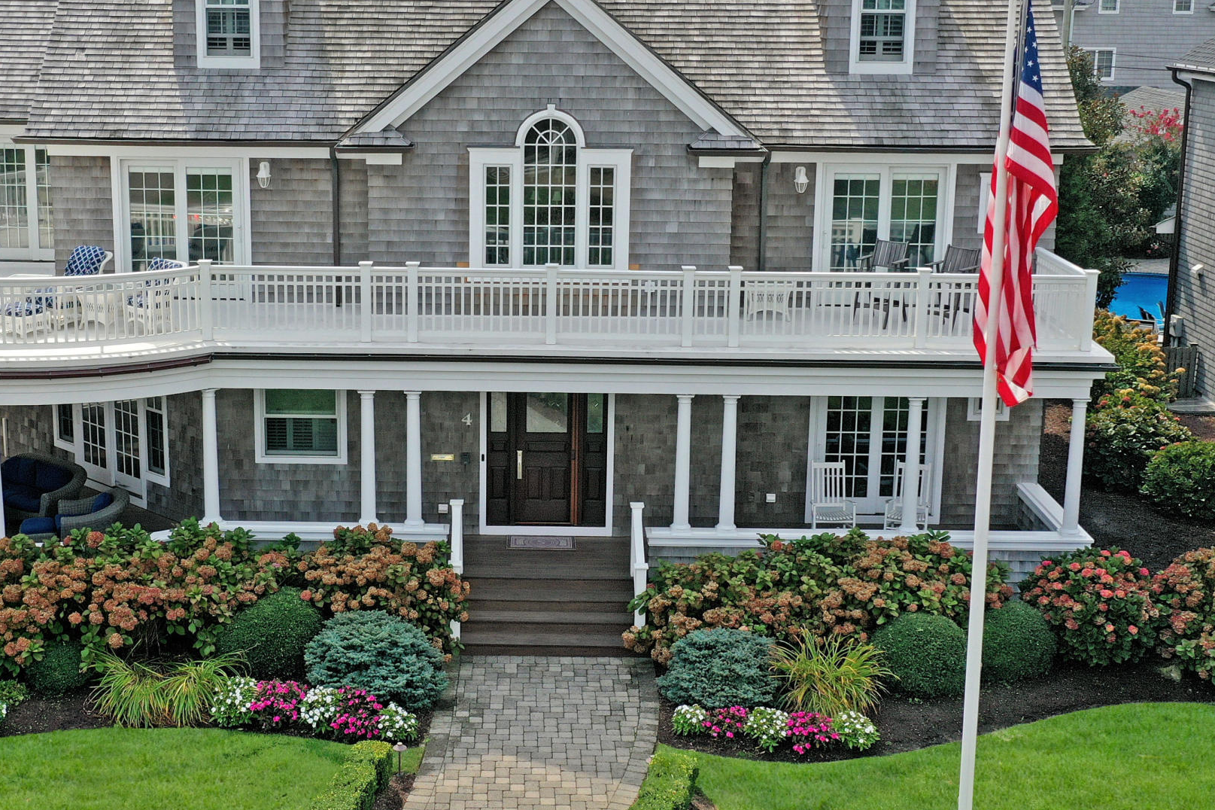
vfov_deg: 26.0
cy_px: 375
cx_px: 506
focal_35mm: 52
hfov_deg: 38.1
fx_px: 1755
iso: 100
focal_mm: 10.3
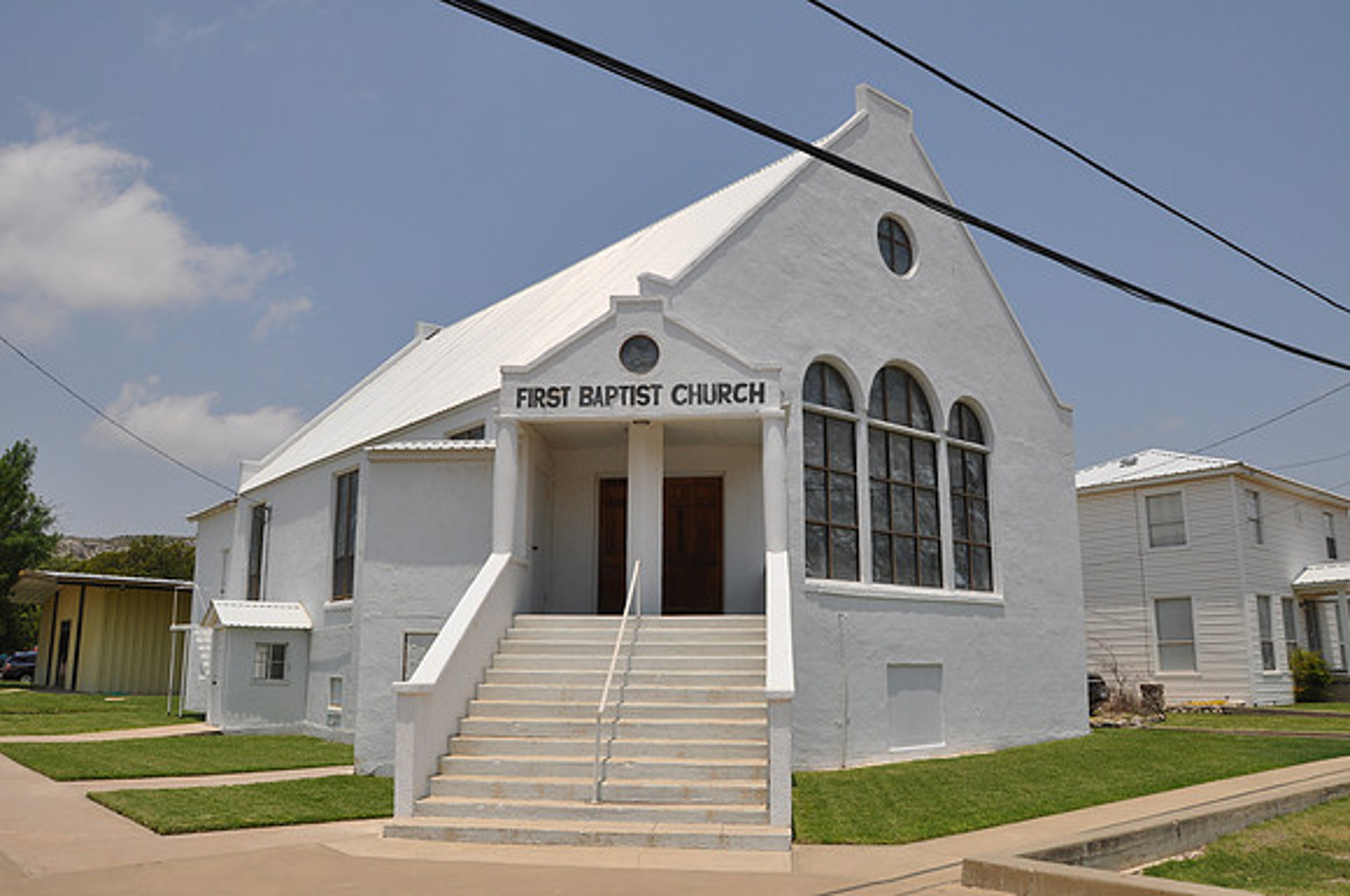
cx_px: 675
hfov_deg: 67.5
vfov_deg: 47.8
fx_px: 1011
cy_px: 448
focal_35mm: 27
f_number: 10
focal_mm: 18
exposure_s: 1/400
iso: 200
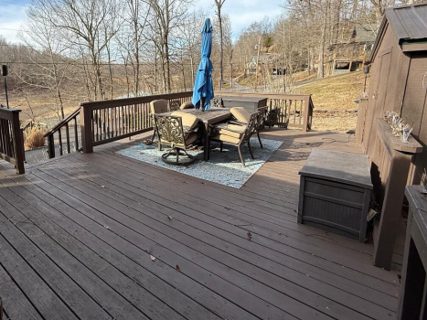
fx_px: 247
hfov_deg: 78.6
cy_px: 117
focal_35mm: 20
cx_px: 136
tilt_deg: -9.8
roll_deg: +0.7
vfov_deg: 64.8
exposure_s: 1/876
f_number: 2.2
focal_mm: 2.22
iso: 64
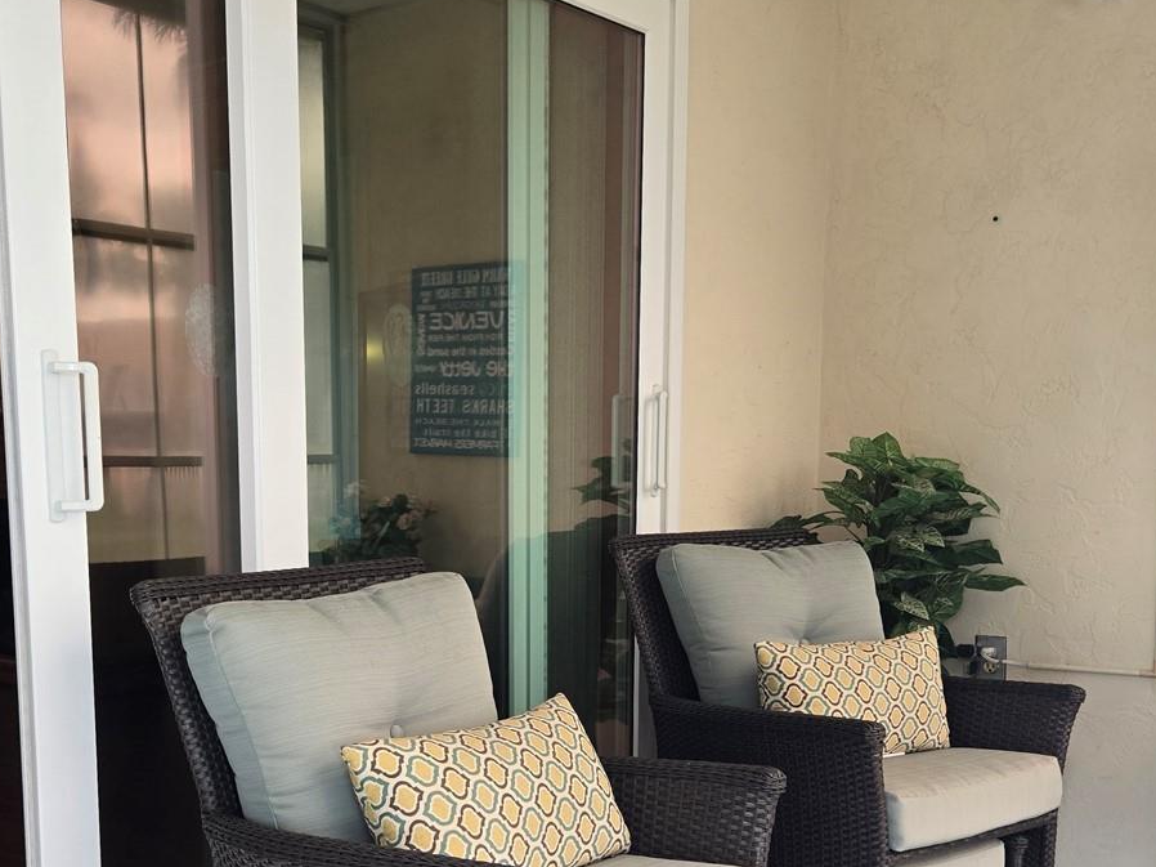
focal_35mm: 41
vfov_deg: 34.4
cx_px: 433
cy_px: 653
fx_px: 1369
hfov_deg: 45.4
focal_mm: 5.4
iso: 100
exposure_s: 1/180
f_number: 1.8
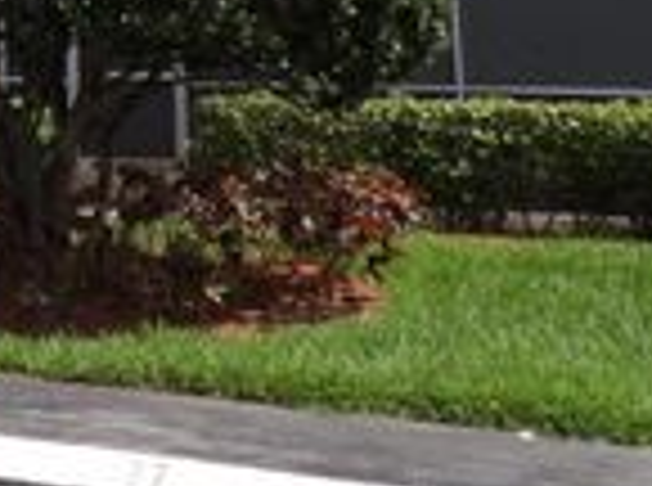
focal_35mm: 83
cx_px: -238
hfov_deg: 21.0
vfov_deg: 15.8
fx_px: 1559
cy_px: -308
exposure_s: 1/1399
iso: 100
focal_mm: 4.3
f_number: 2.8
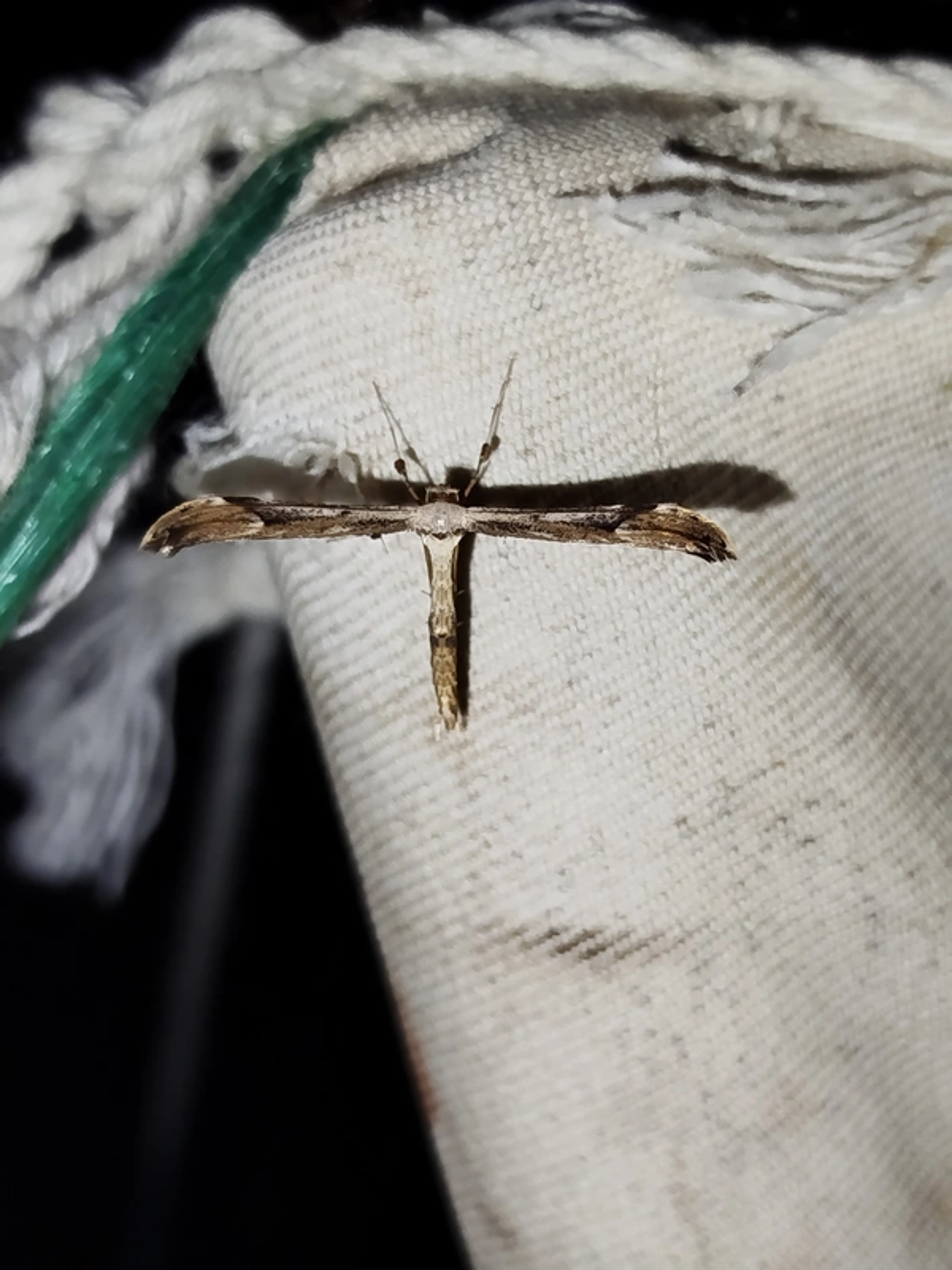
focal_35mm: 62
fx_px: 2273
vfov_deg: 31.2
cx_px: 476
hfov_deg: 23.7
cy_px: 635
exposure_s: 1/50
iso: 125
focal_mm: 5.31
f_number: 1.7
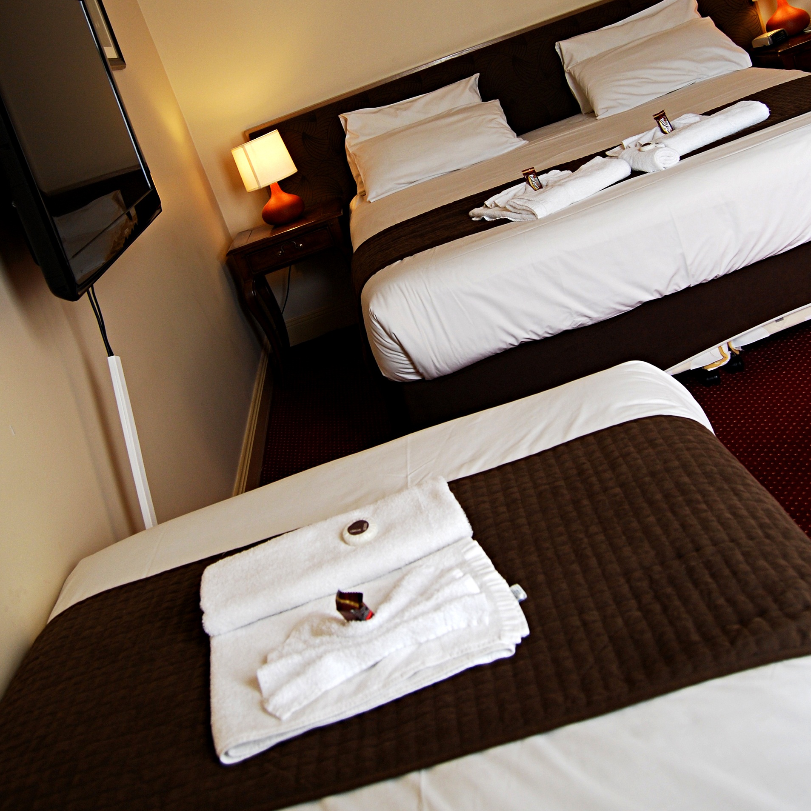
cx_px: 406
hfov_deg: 47.2
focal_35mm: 35
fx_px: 928
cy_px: 294
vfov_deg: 46.7
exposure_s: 1/60
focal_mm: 18
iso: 200
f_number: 4
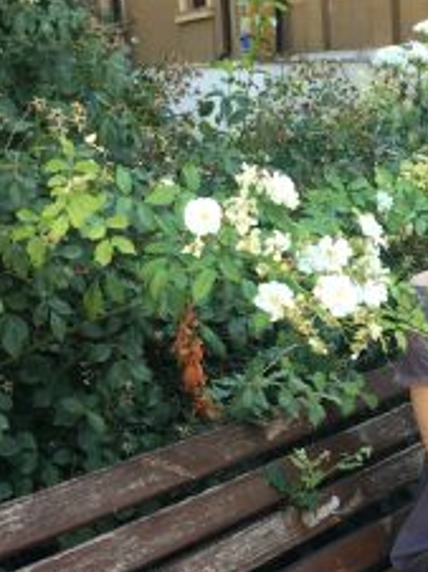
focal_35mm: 77
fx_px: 1272
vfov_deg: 25.3
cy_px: 354
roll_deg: -0.9
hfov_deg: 18.5
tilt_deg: -18.1
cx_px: 441
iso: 25
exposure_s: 1/119
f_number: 2.2
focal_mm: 4.15
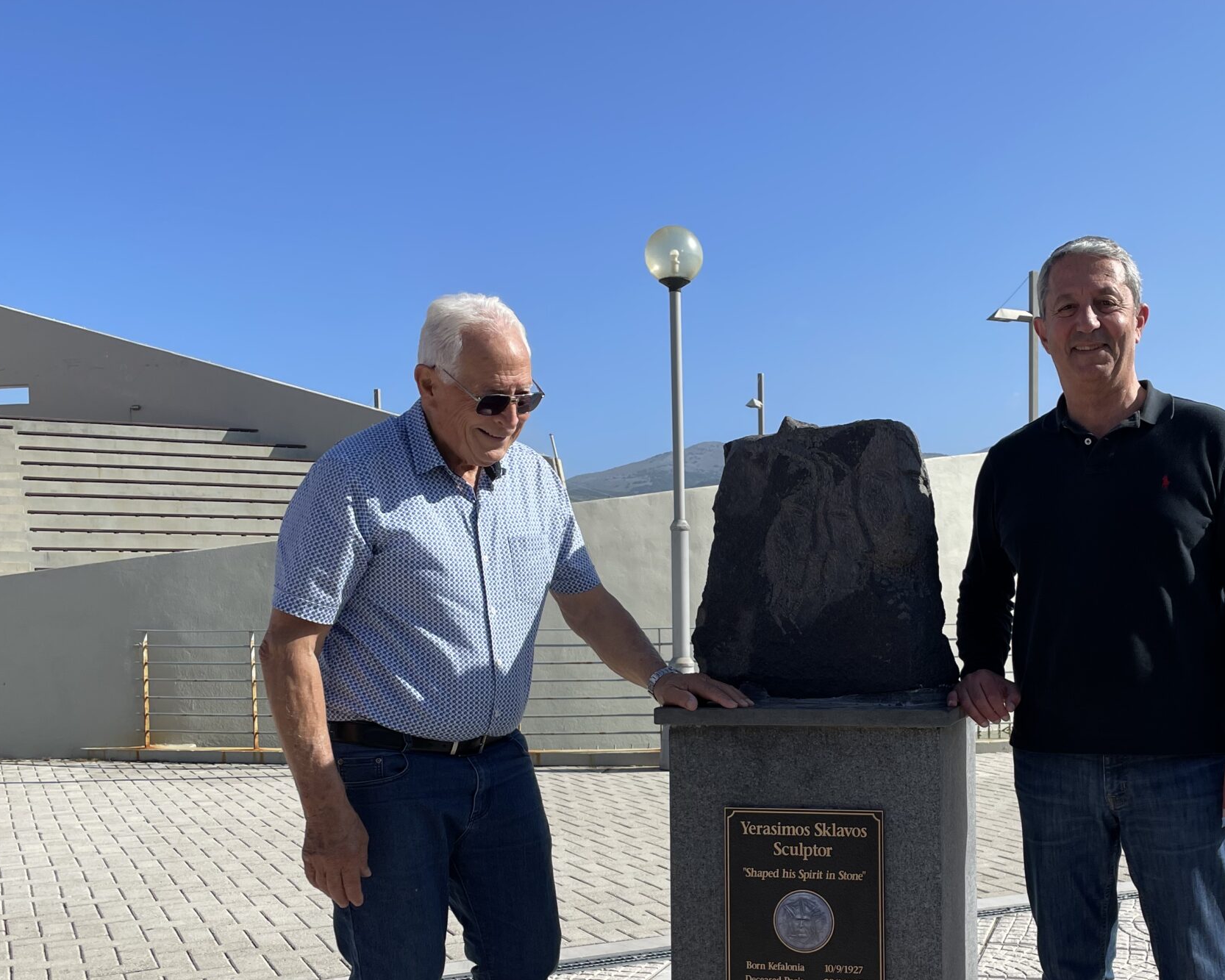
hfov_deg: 46.0
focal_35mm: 39
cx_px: 827
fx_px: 1414
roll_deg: +0.5
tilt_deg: -1.2
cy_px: 664
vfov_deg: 37.8
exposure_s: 1/3610
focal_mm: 4.2
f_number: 1.6
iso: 32
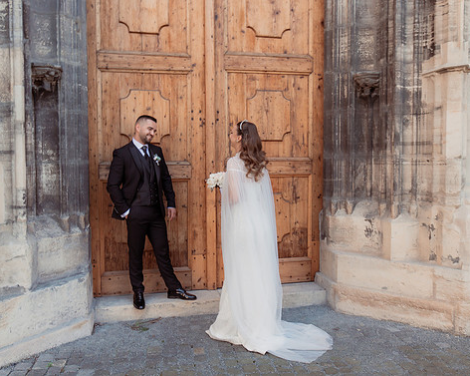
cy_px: 184
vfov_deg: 48.5
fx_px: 417
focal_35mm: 30
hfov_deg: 58.8
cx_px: 246
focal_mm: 26
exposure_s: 1/640
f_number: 2.8
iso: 200
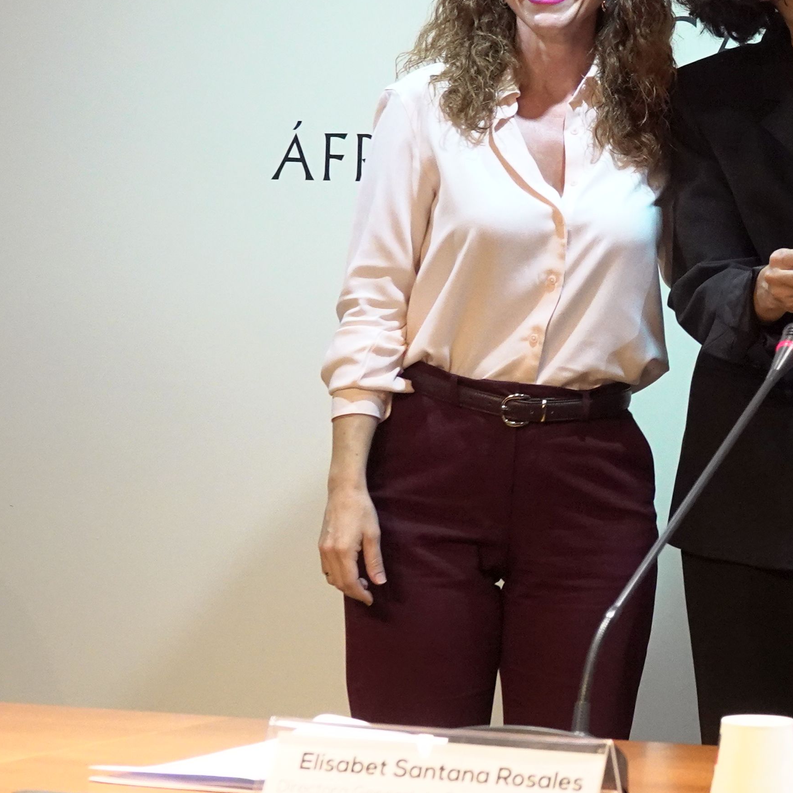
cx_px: 1036
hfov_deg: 12.7
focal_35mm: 133
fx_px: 3447
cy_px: 242
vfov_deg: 13.1
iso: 1250
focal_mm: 18.21
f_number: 3.2
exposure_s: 1/100
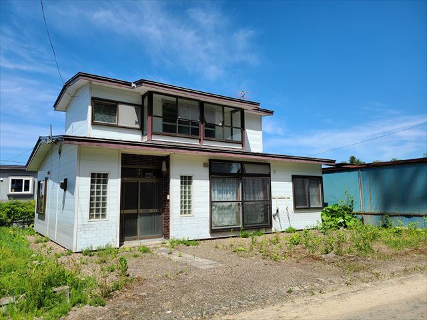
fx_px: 321
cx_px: 214
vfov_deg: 53.1
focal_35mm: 26
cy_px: 160
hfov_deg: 67.3
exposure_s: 1/2252
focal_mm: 5.4
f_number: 1.8
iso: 40
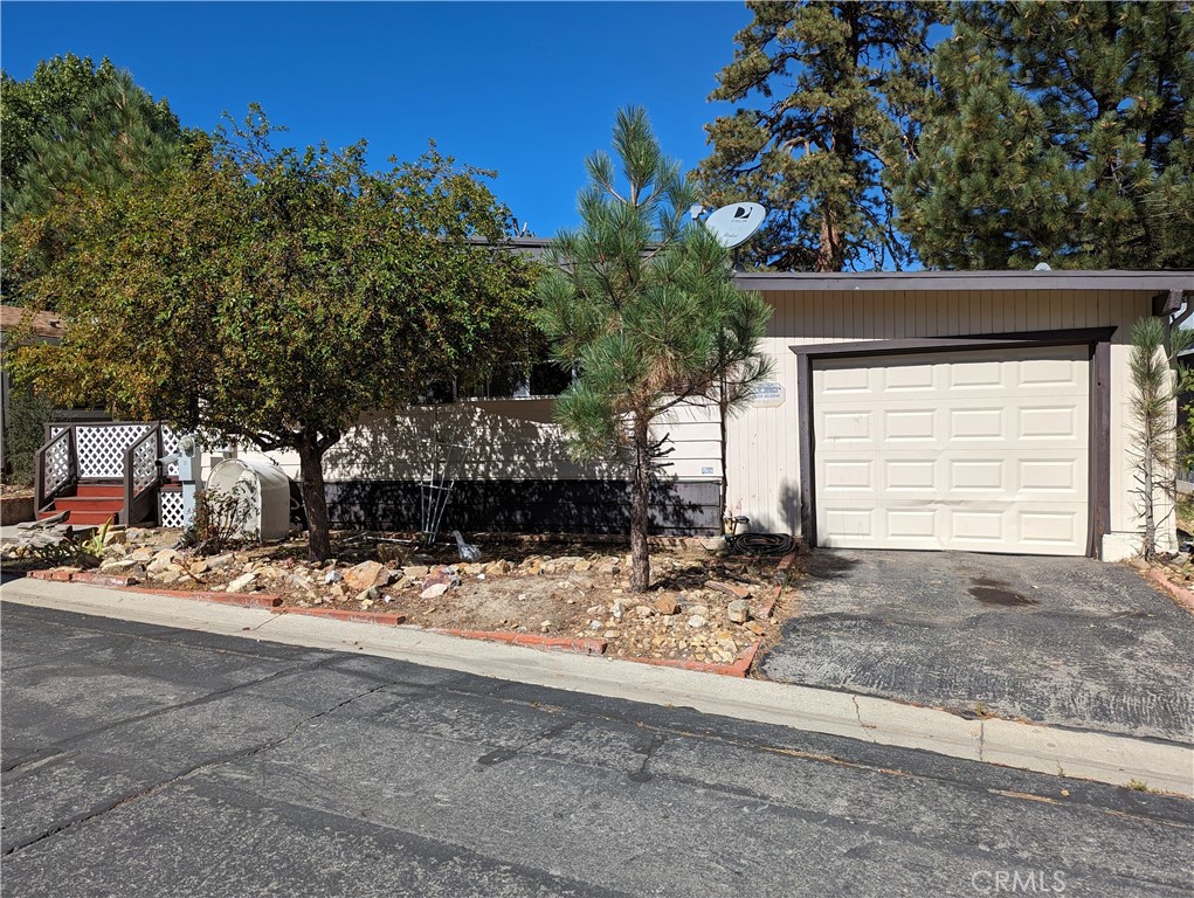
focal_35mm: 24
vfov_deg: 56.9
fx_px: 829
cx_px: 597
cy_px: 449
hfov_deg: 71.5
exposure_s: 1/2513
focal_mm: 6.81
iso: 44
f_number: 1.85
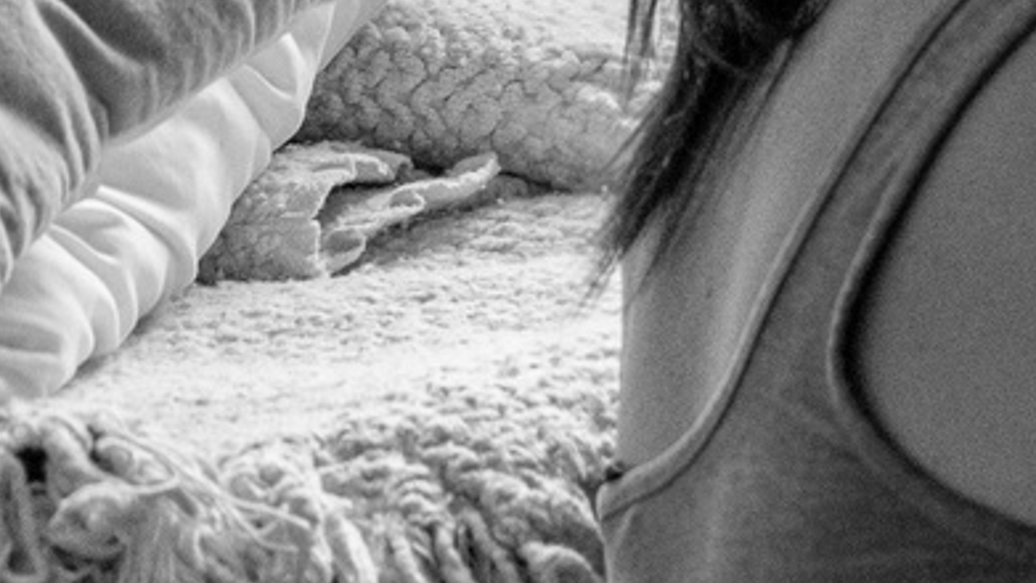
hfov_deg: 8.9
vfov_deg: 6.1
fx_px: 5275
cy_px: -656
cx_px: 3217
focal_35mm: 192
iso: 640
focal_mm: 28
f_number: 4
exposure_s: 1/100
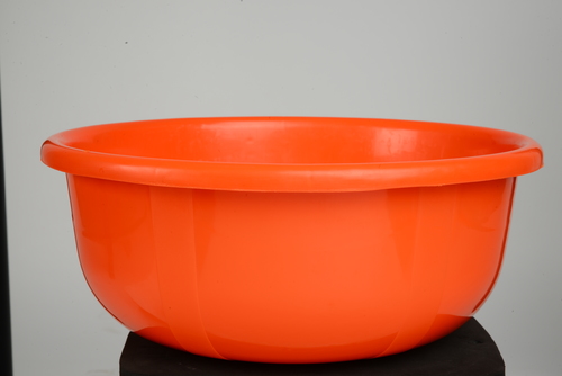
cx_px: 281
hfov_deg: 23.9
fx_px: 1328
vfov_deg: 16.1
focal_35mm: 85
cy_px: 188
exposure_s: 1/80
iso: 100
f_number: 22
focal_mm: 85
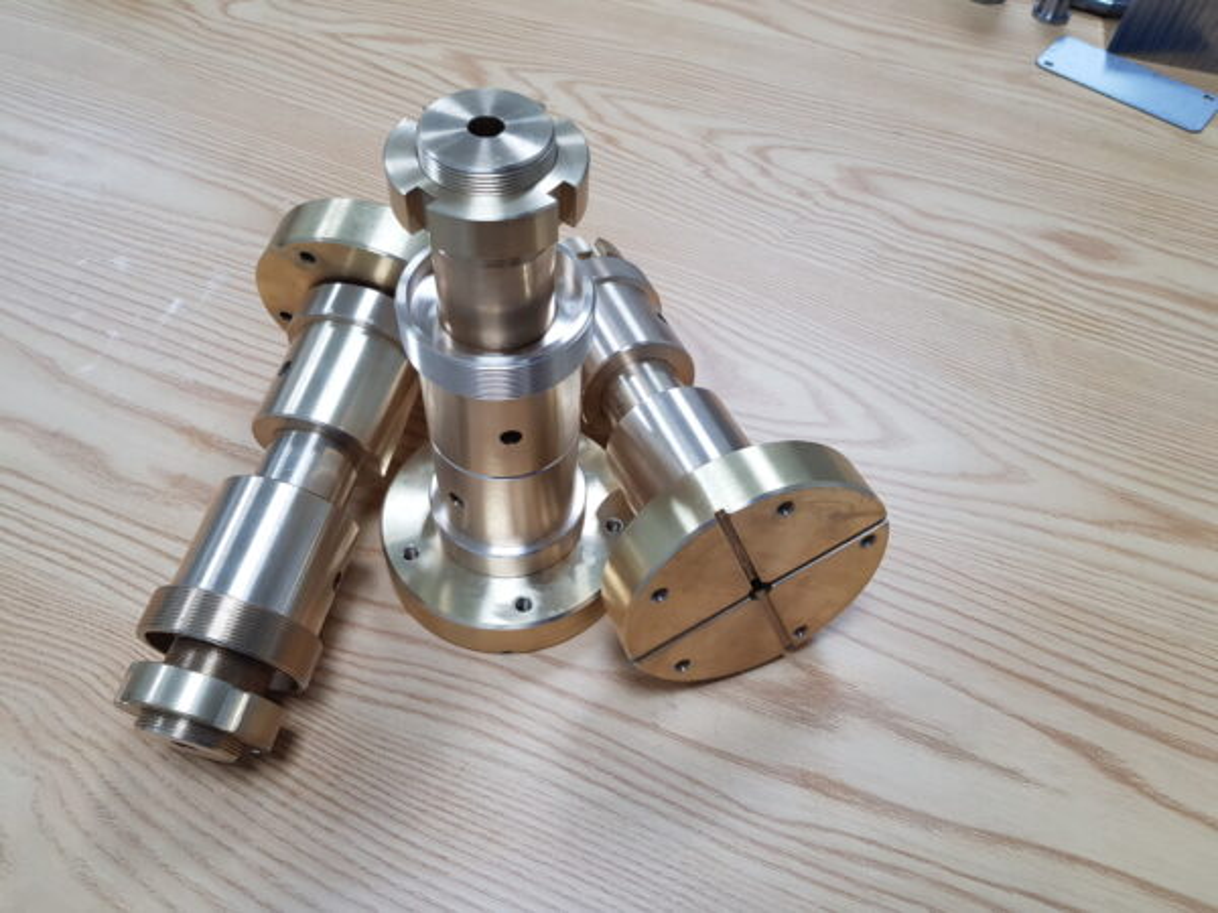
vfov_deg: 53.1
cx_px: 609
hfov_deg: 67.3
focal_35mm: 26
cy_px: 456
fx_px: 915
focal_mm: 4.3
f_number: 1.7
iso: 64
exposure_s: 1/50
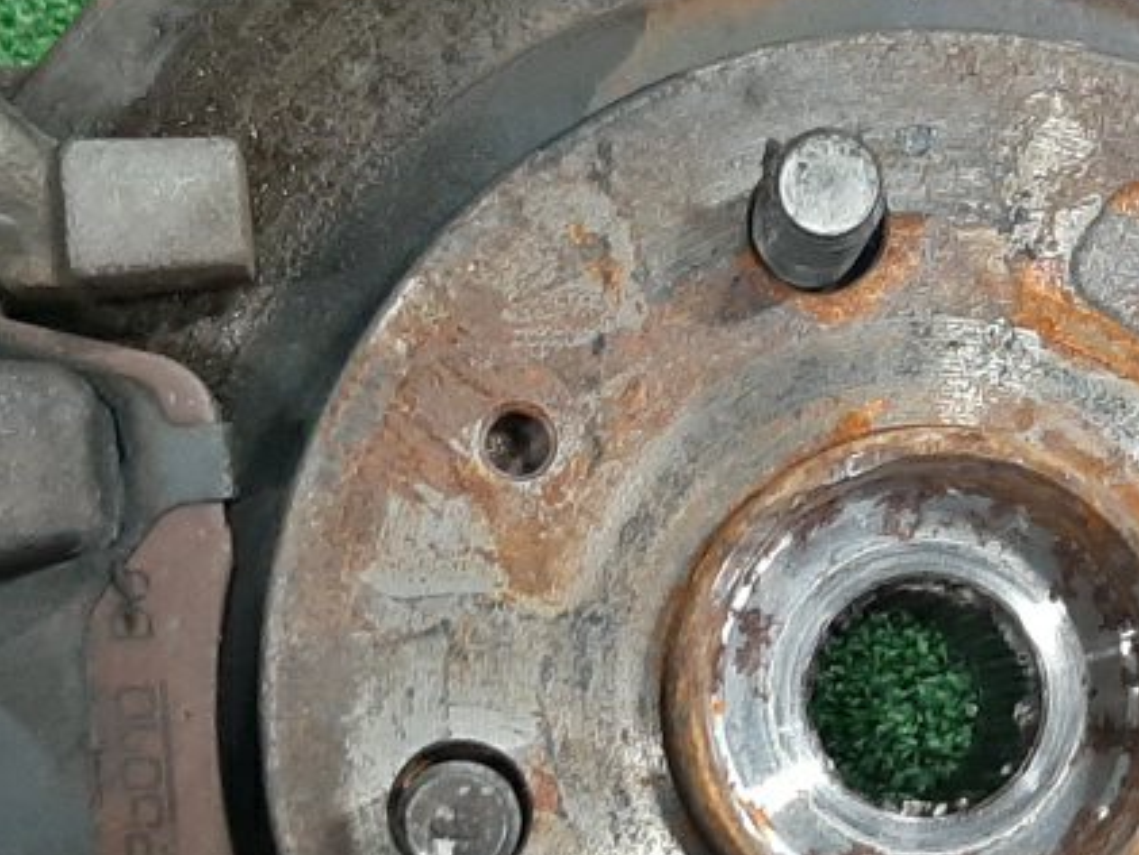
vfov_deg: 16.4
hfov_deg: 21.9
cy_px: 733
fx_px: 2929
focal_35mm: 89
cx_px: 730
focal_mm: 3.93
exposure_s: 1/25
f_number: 1.7
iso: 184
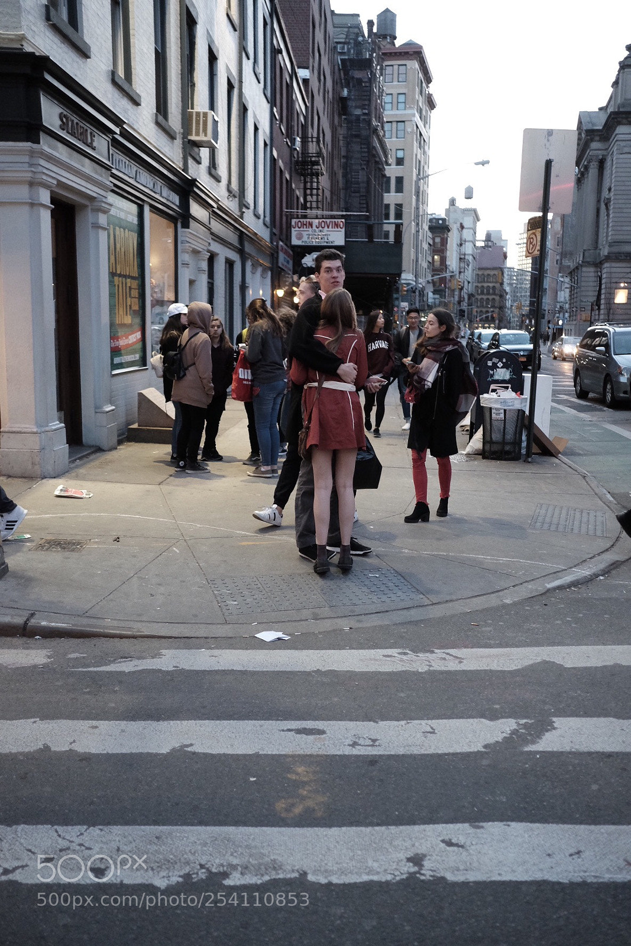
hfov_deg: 37.9
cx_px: 316
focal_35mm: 35
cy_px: 473
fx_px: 920
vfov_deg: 54.4
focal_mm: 23
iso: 2500
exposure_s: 1/250
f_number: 2
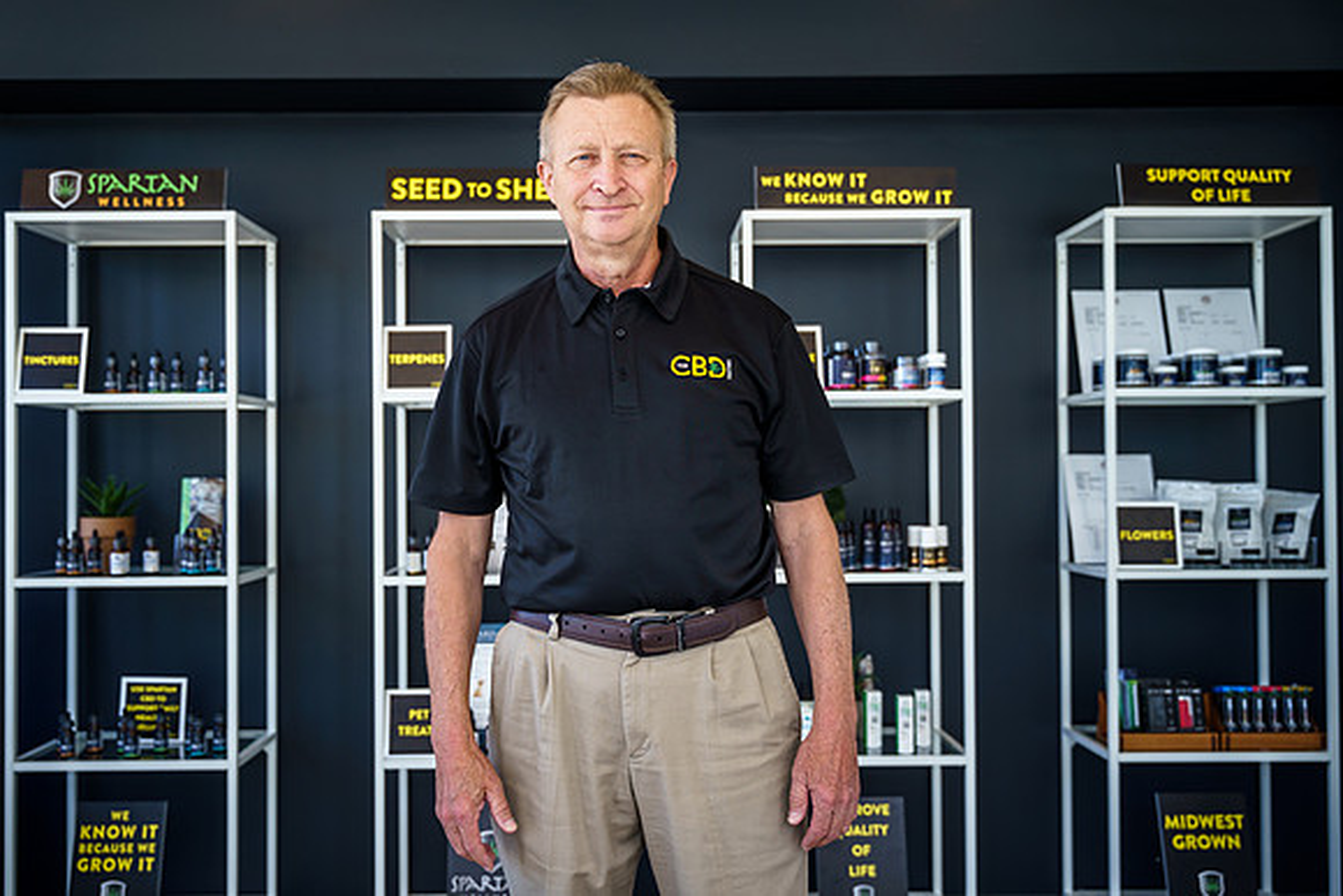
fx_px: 1372
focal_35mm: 37
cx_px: 640
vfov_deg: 36.2
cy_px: 451
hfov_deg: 52.1
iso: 640
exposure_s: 1/400
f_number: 2.8
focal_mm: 35
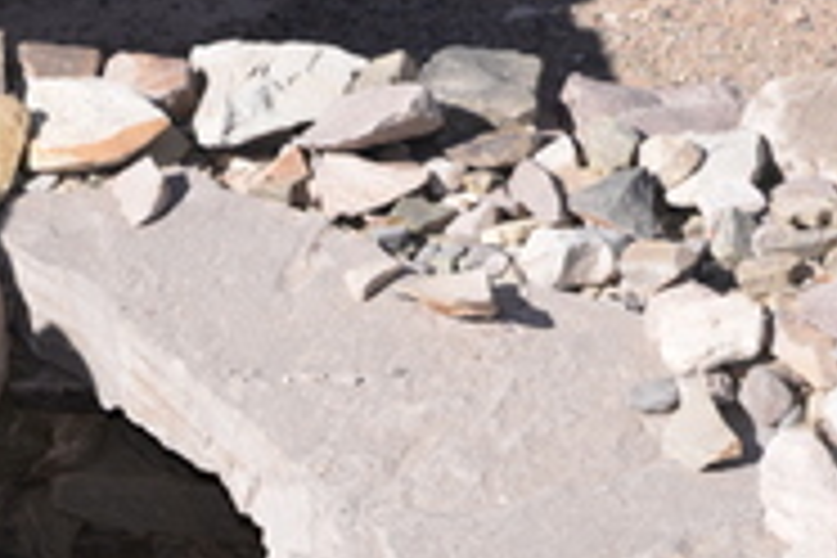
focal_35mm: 121
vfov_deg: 11.1
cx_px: 202
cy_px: 639
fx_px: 2813
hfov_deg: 16.8
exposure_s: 1/200
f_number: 7.1
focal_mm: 45
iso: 100
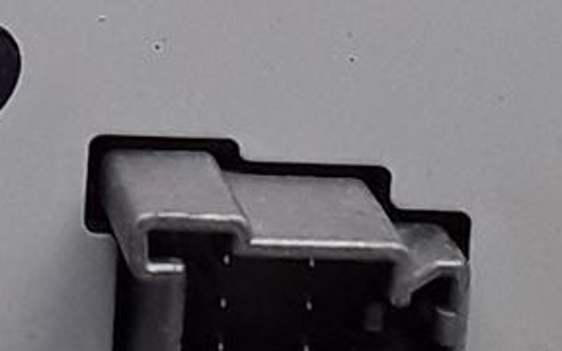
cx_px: -295
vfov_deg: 6.1
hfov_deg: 9.6
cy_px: -281
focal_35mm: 211
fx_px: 3232
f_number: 1.9
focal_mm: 2.91
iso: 100
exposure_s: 1/112
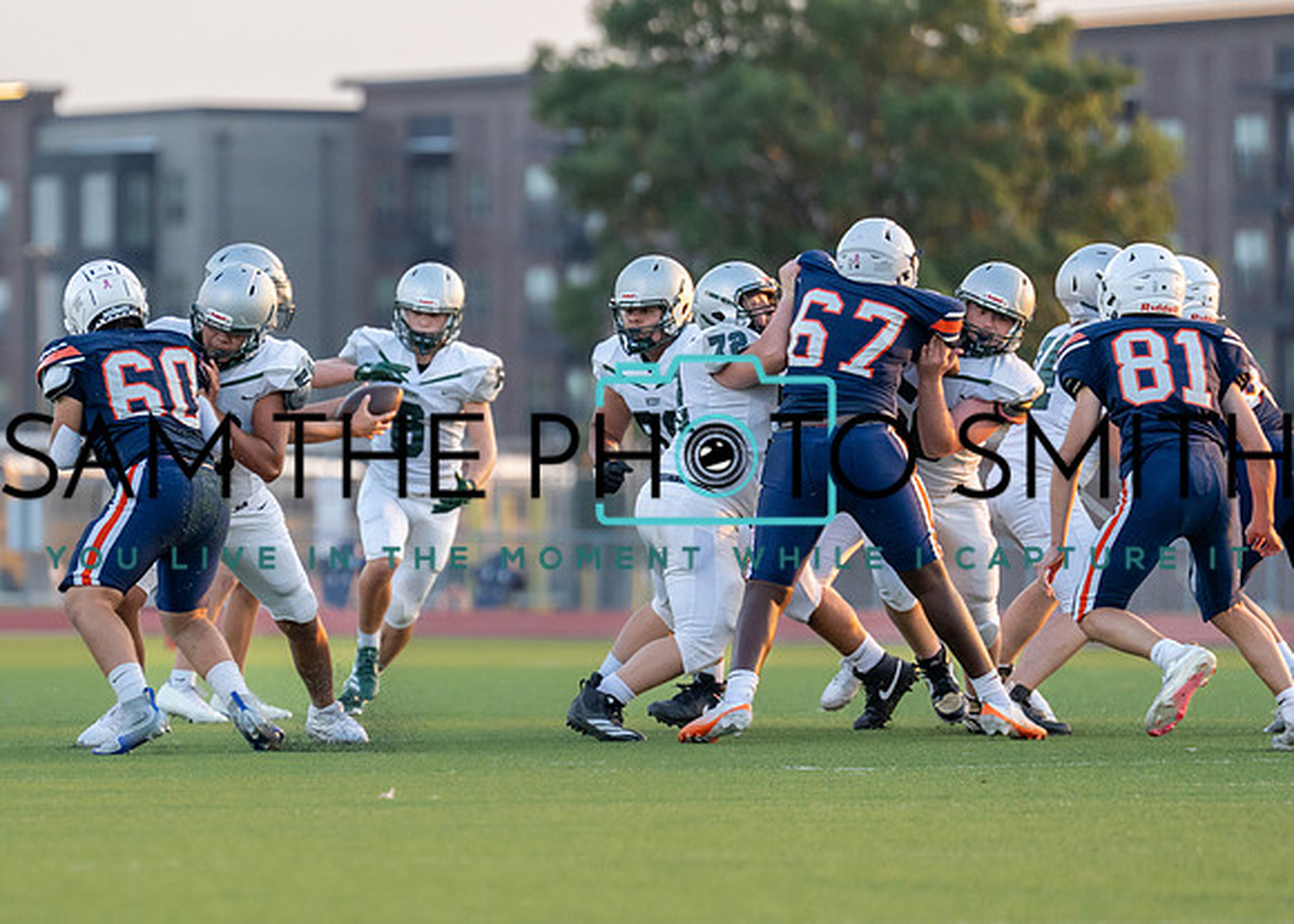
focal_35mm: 387
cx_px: 353
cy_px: 474
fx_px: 14220
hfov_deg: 5.2
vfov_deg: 3.7
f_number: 2.8
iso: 800
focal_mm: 200
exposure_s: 1/1250
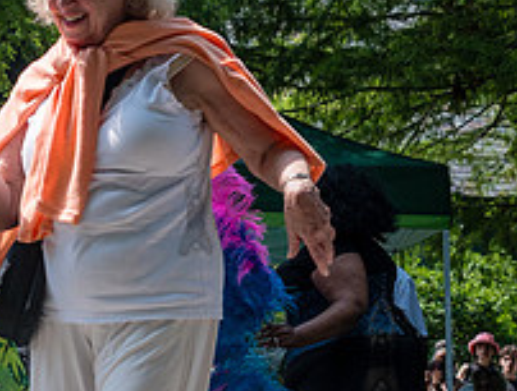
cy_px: 410
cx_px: 40
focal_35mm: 131
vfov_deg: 11.3
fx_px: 1964
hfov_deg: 14.8
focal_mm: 35
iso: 640
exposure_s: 1/2000
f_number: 4.5
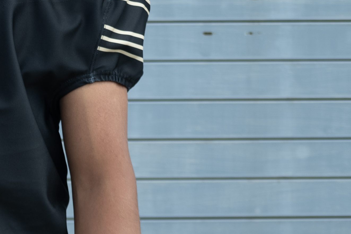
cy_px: -28
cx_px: -72
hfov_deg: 6.6
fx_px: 3041
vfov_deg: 4.4
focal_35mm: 312
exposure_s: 1/400
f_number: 4.5
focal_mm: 70
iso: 100
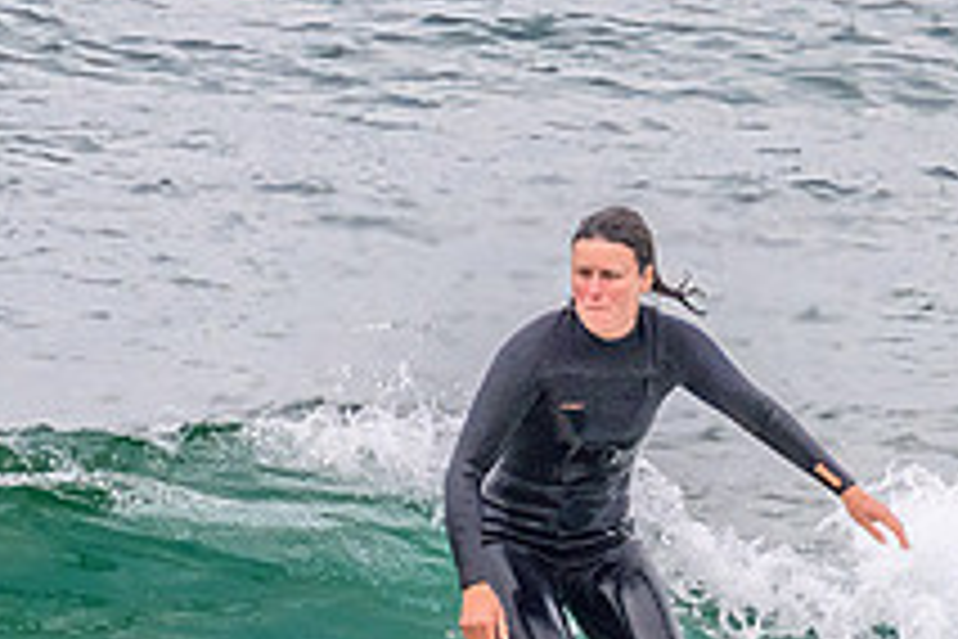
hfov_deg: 0.8
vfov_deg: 0.5
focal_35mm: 2713
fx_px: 72190
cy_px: 682
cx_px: 316
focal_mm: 800
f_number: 11
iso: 1250
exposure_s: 1/2000
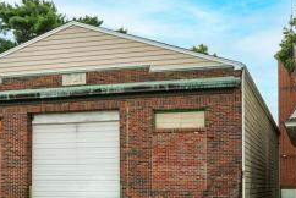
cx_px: 106
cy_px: 148
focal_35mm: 65
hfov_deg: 30.8
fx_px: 535
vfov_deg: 20.8
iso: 320
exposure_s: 1/125
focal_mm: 35
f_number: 6.3
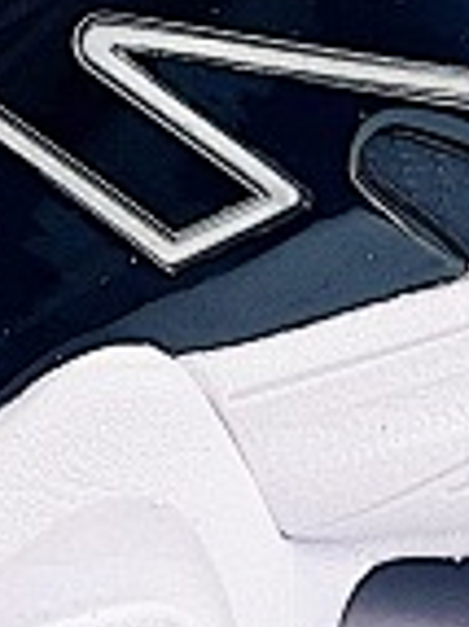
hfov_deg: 7.5
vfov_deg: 10.0
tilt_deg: -8.7
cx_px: -79
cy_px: 39
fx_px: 3546
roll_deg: +0.9
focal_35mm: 196
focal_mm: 5.7
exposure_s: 1/894
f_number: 1.5
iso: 50
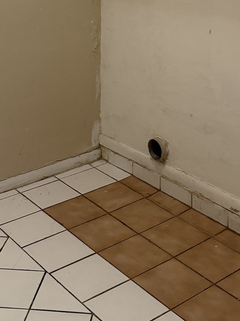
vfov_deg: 30.9
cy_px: 38
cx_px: 143
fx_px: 555
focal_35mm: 60
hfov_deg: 24.4
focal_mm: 6.76
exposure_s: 1/60
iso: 400
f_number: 1.78
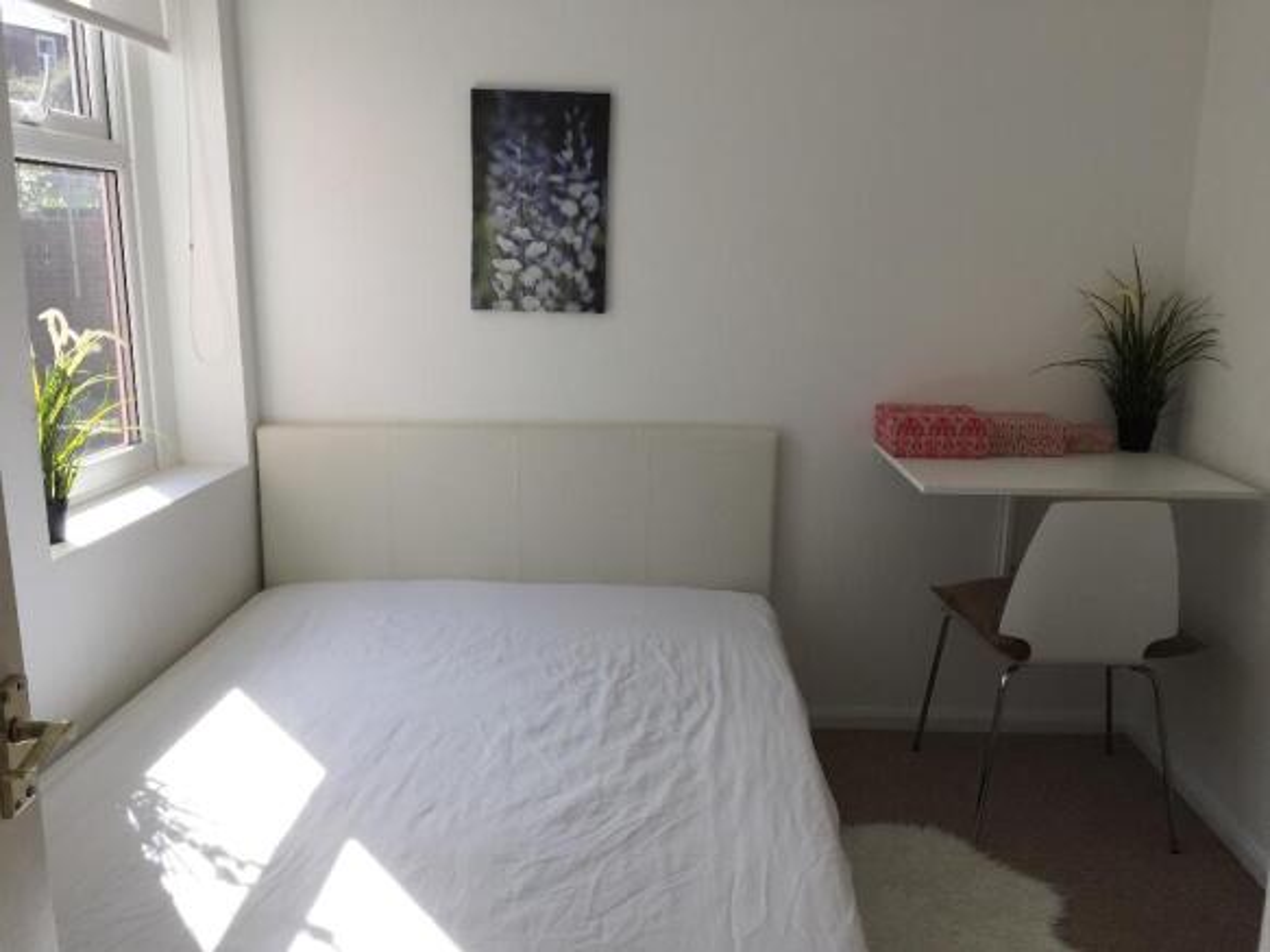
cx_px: 635
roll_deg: -0.6
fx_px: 1064
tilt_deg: -12.4
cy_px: 476
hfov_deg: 61.7
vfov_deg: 48.2
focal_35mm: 29
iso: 32
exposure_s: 1/455
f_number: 2.2
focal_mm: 4.15
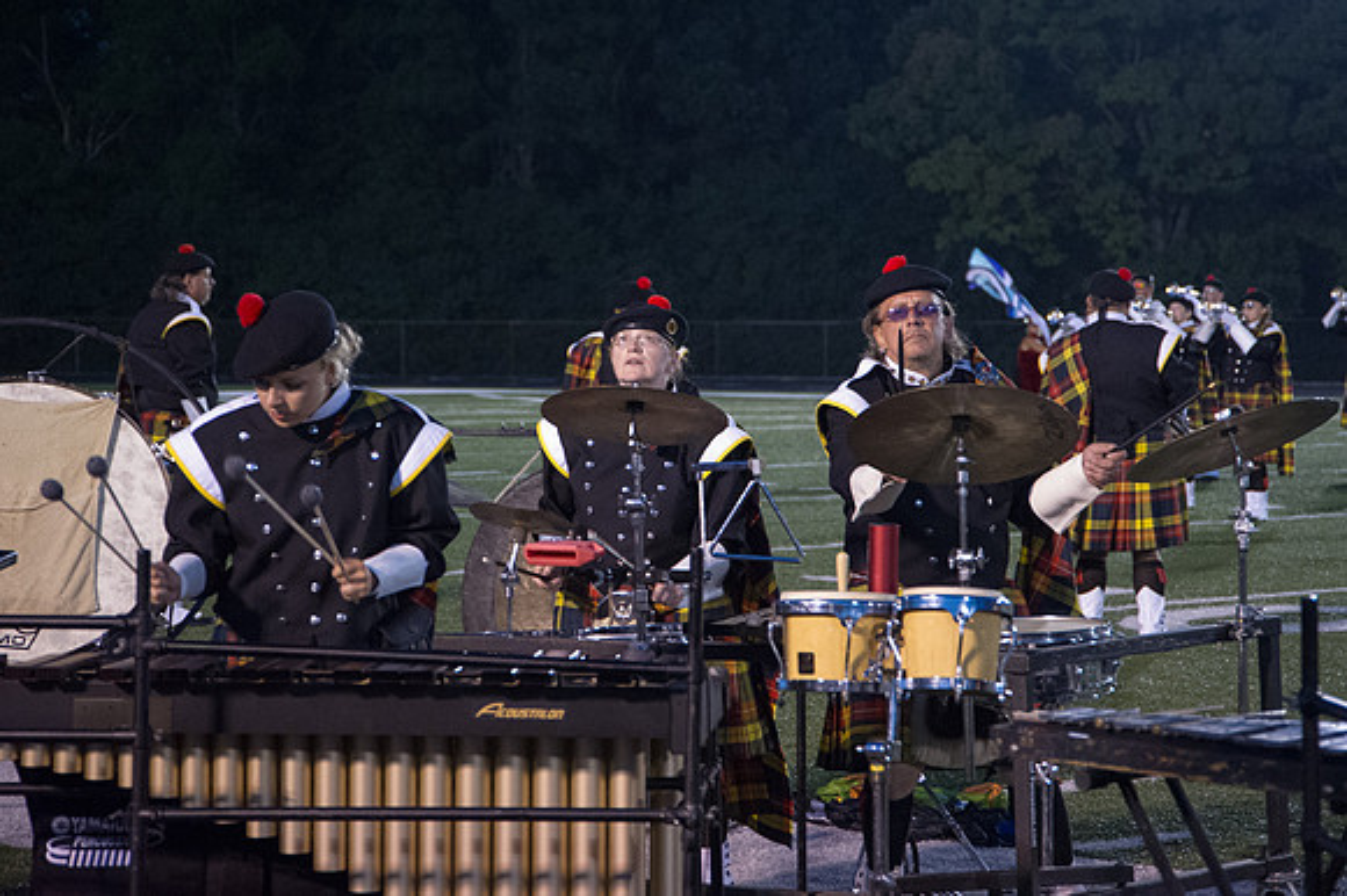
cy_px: 399
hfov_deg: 19.2
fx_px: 3980
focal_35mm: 106
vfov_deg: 12.8
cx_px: 709
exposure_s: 1/160
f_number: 5.6
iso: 12800
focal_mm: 95
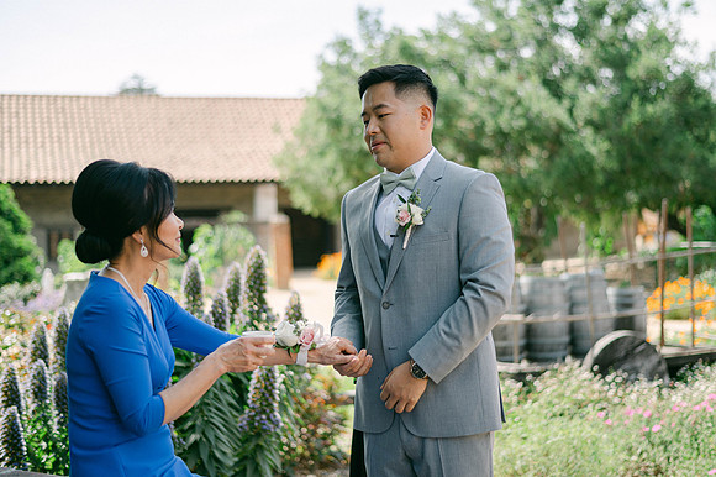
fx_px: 1075
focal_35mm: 54
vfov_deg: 25.0
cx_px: 387
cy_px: 219
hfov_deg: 36.8
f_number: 2
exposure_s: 1/2500
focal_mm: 50
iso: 100
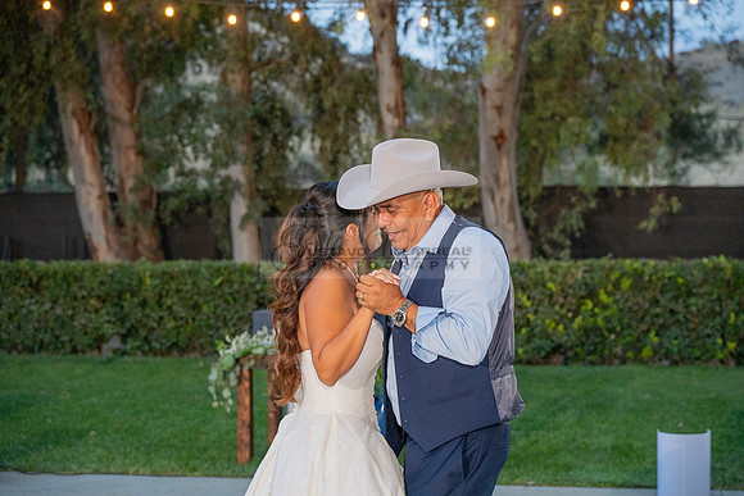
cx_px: 372
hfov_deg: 31.0
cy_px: 248
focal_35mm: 65
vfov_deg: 20.9
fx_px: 1344
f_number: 4
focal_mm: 65
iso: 1600
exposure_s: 1/200
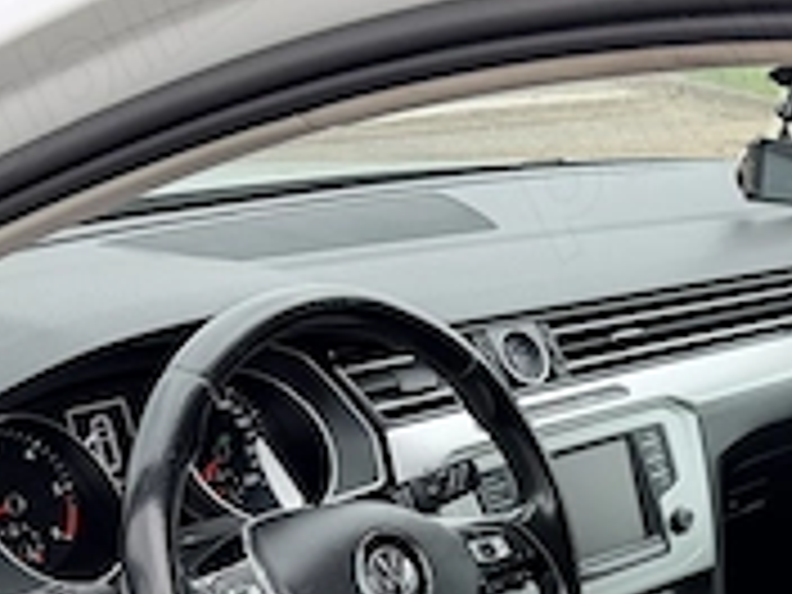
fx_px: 1876
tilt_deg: -27.0
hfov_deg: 23.8
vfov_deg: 17.0
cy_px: 747
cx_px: 486
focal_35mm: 82
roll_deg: -4.3
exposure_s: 1/206
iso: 80
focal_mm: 6.76
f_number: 1.78
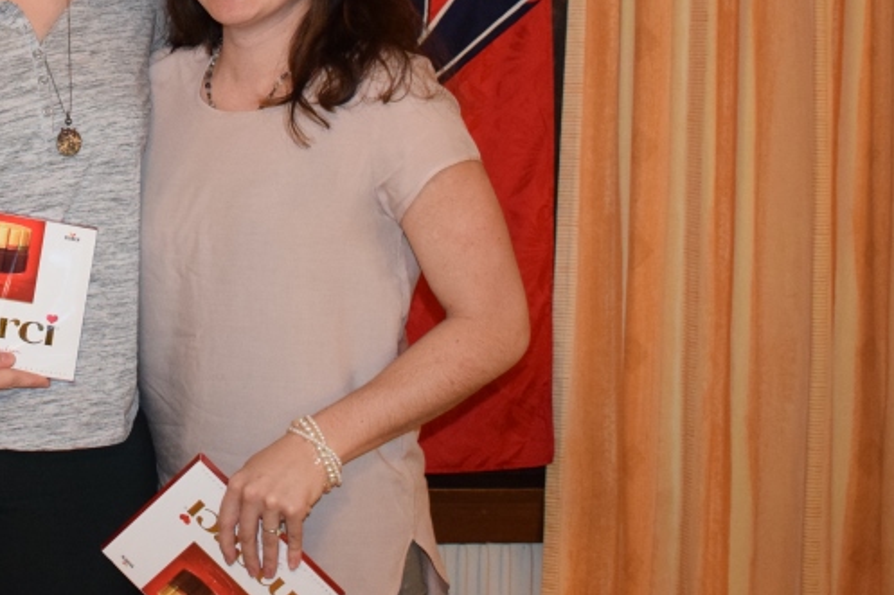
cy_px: -12
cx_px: 83
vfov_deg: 19.4
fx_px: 1688
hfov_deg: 28.5
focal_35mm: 68
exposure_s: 1/60
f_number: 3.5
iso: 2800
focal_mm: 22
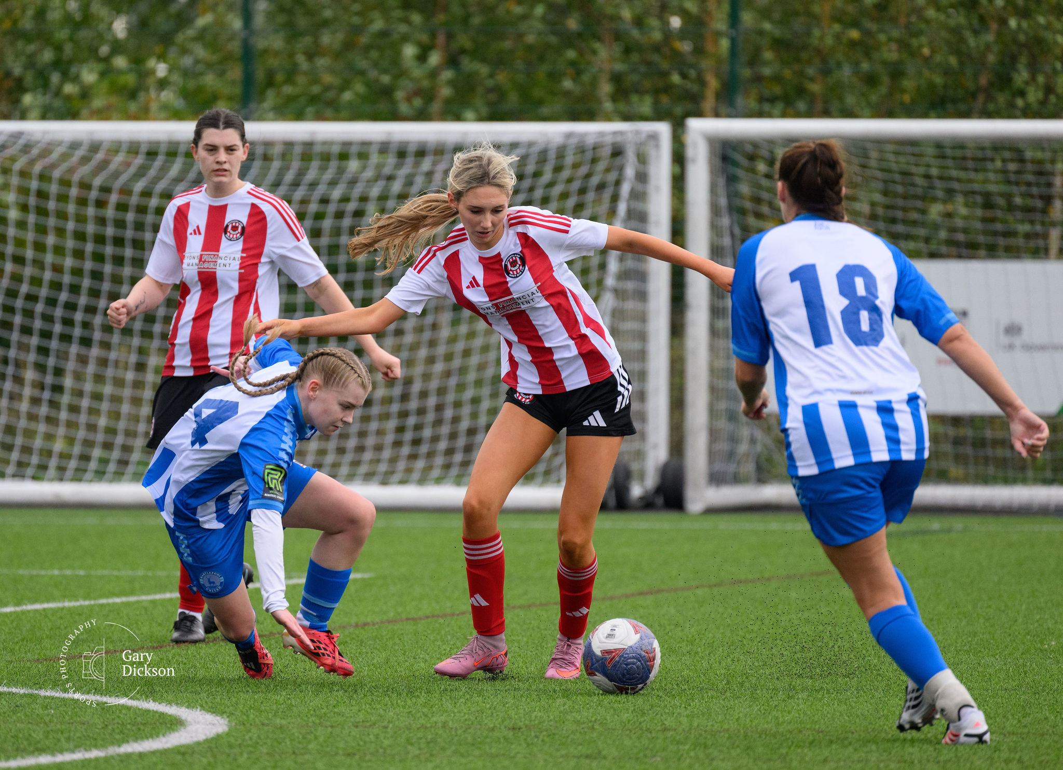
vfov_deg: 3.0
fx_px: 14627
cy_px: 347
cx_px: 413
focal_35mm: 482
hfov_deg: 4.2
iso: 1800
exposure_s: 1/1250
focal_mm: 400
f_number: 5.6
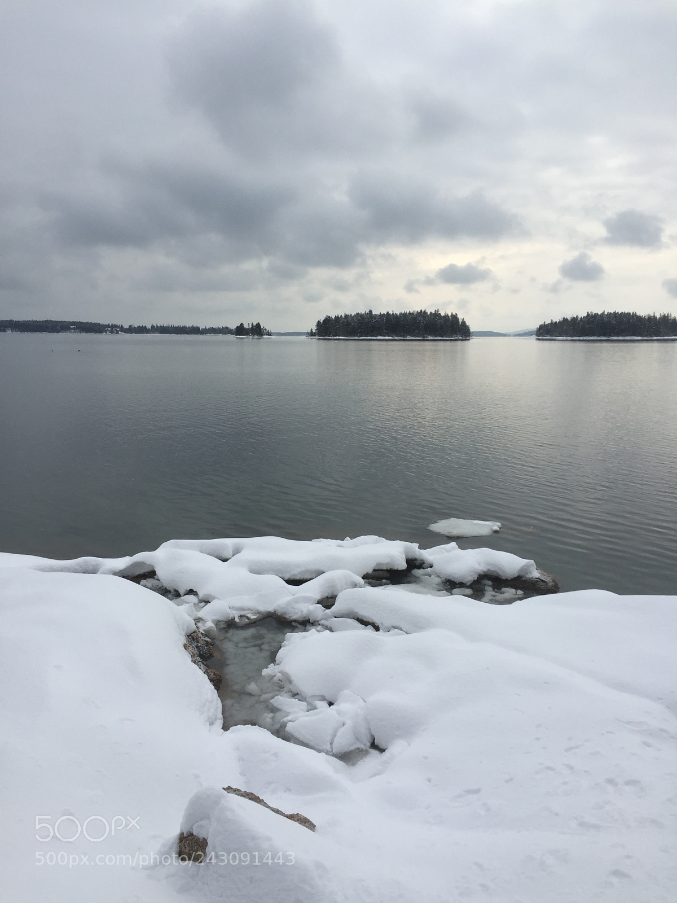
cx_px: 338
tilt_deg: -8.4
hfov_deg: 48.2
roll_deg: +0.7
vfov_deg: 61.7
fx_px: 756
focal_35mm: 29
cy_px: 452
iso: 32
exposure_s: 1/2326
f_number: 2.2
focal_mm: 4.15
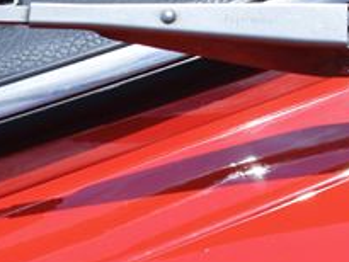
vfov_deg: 6.5
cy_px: -121
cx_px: 480
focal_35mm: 225
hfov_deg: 8.6
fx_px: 2270
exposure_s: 1/320
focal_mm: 50
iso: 100
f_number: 9
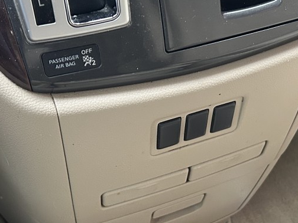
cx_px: 193
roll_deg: -6.3
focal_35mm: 66
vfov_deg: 22.2
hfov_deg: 29.2
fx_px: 568
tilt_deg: -44.9
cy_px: 126
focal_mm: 5.7
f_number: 1.5
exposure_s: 1/60
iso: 400
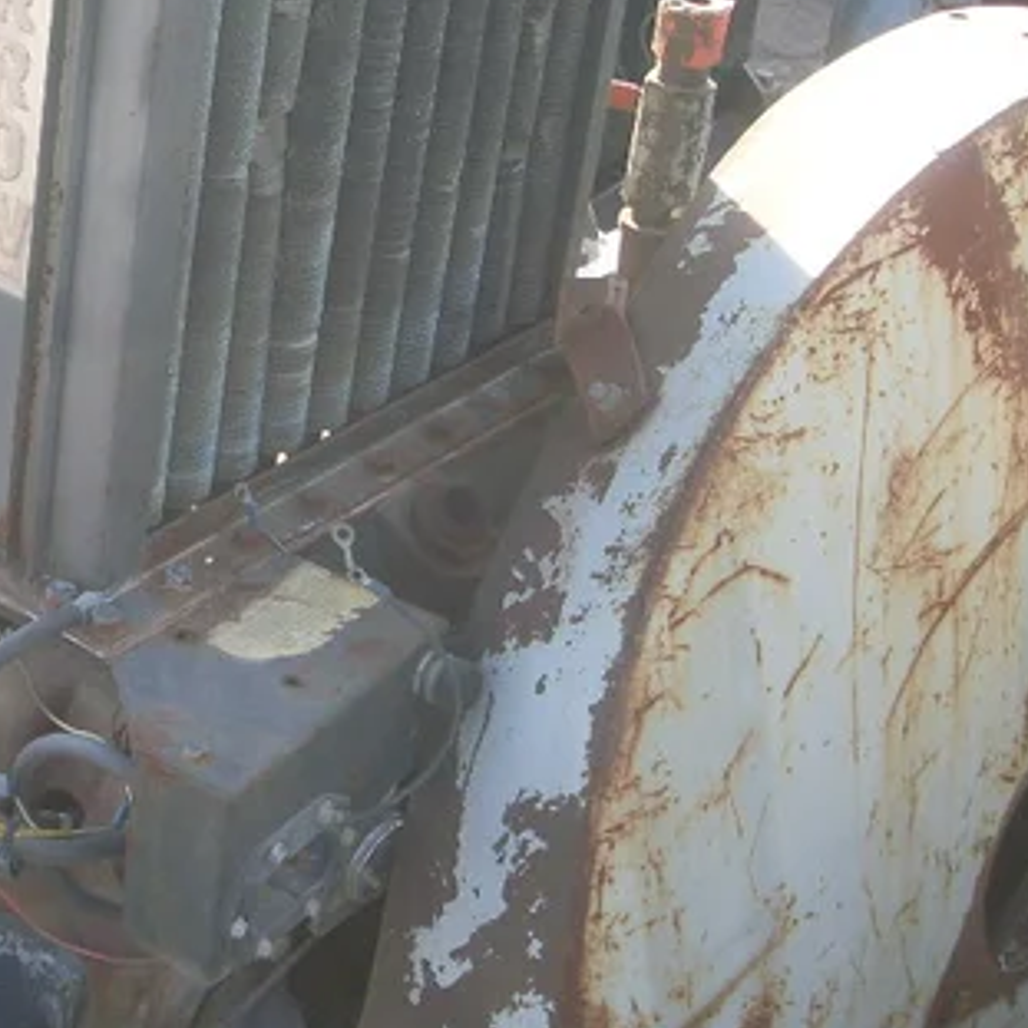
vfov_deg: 21.4
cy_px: 455
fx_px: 2721
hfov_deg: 21.4
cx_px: 426
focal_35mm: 81
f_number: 3
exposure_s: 1/250
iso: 80
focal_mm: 6.3
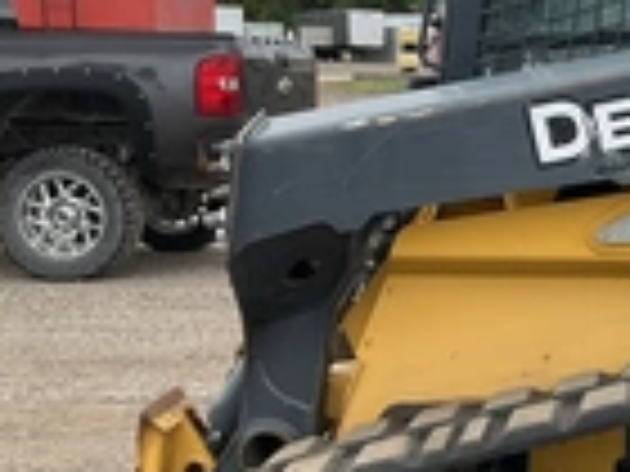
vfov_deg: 17.8
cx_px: 801
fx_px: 1511
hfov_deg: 21.5
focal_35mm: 83
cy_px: 279
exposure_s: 1/333
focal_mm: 3
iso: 25
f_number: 1.8
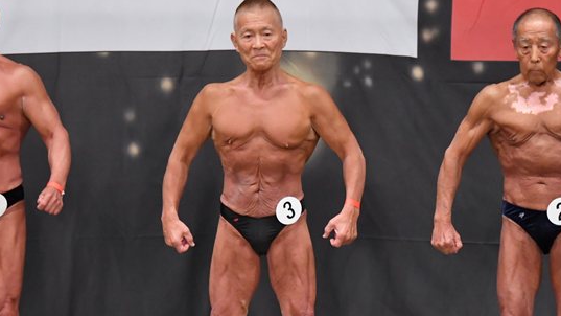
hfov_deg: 5.9
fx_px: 5400
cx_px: 367
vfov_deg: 3.3
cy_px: 234
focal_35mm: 363
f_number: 5.6
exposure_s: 1/400
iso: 5000
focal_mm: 160
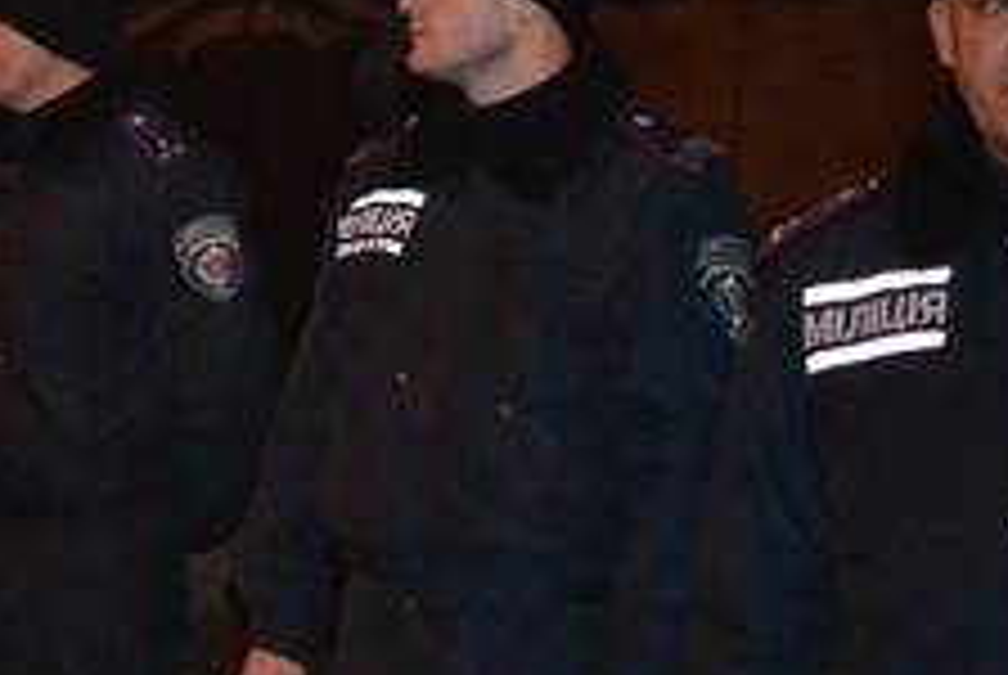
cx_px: -225
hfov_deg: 23.8
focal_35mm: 77
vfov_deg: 17.8
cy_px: 398
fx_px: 2159
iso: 3200
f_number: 3.5
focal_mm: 18
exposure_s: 1/60
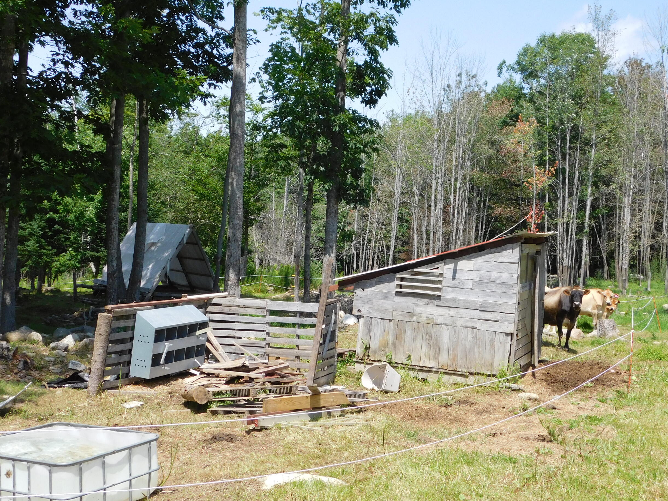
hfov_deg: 38.9
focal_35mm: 49
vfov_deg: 29.6
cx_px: 357
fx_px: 946
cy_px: 214
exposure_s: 1/800
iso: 125
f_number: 3.6
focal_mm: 7.1
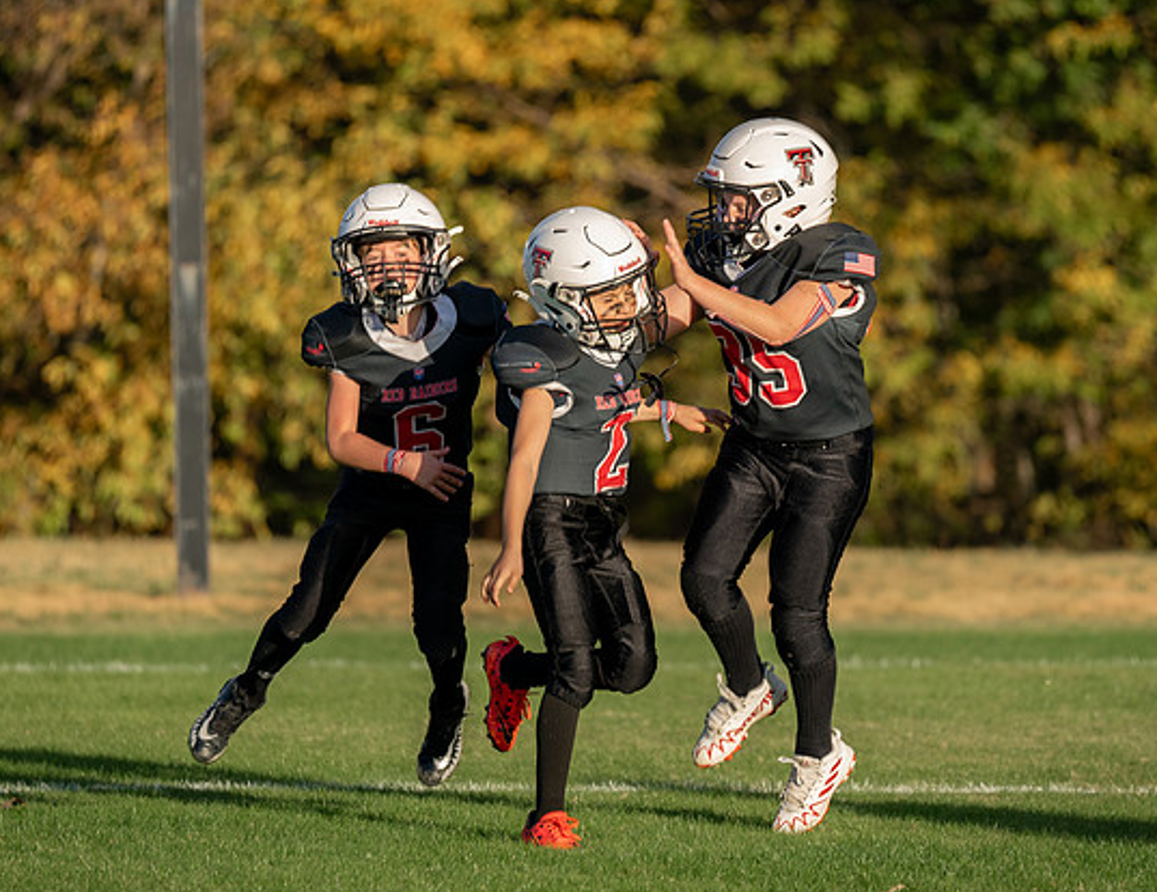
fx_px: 12627
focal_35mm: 374
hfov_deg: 5.2
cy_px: 430
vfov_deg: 4.0
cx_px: 614
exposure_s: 1/1000
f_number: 2.8
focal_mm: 200
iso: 100
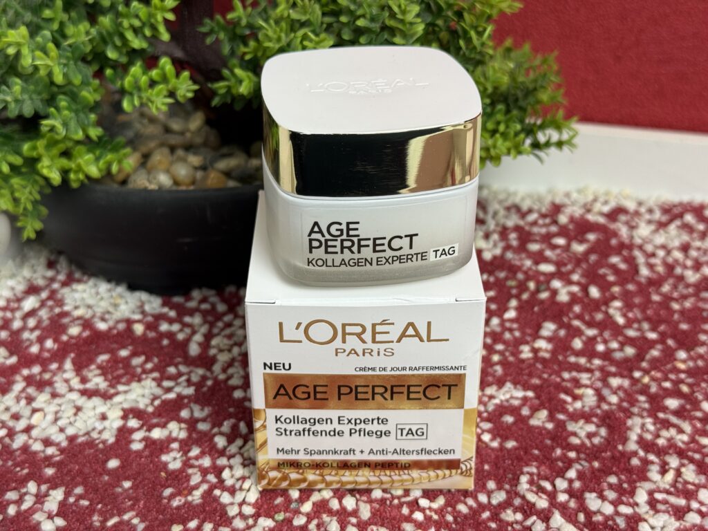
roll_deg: +0.0
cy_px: 266
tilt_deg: -31.9
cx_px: 354
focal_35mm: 48
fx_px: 982
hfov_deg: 39.7
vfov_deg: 30.3
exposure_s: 1/50
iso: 50
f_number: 1.78
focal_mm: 6.76
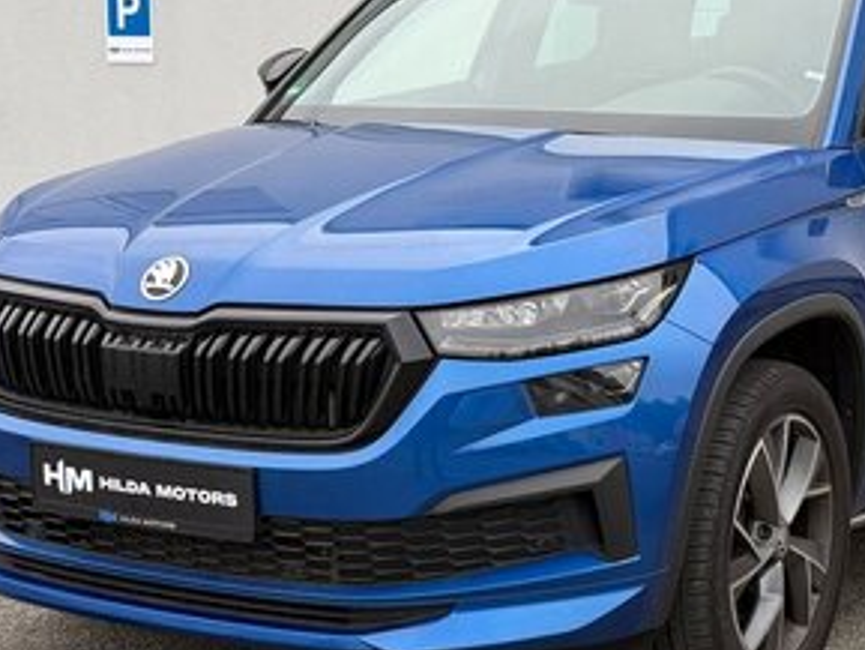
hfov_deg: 24.0
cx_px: 557
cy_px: 344
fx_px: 2025
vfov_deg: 18.2
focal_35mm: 81
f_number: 1.78
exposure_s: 1/587
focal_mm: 6.76
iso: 64
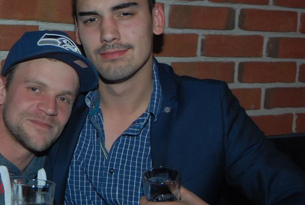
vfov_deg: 19.0
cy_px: 75
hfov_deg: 27.6
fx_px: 610
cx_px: 67
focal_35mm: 72
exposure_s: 1/6
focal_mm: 29
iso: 400
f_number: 5.6
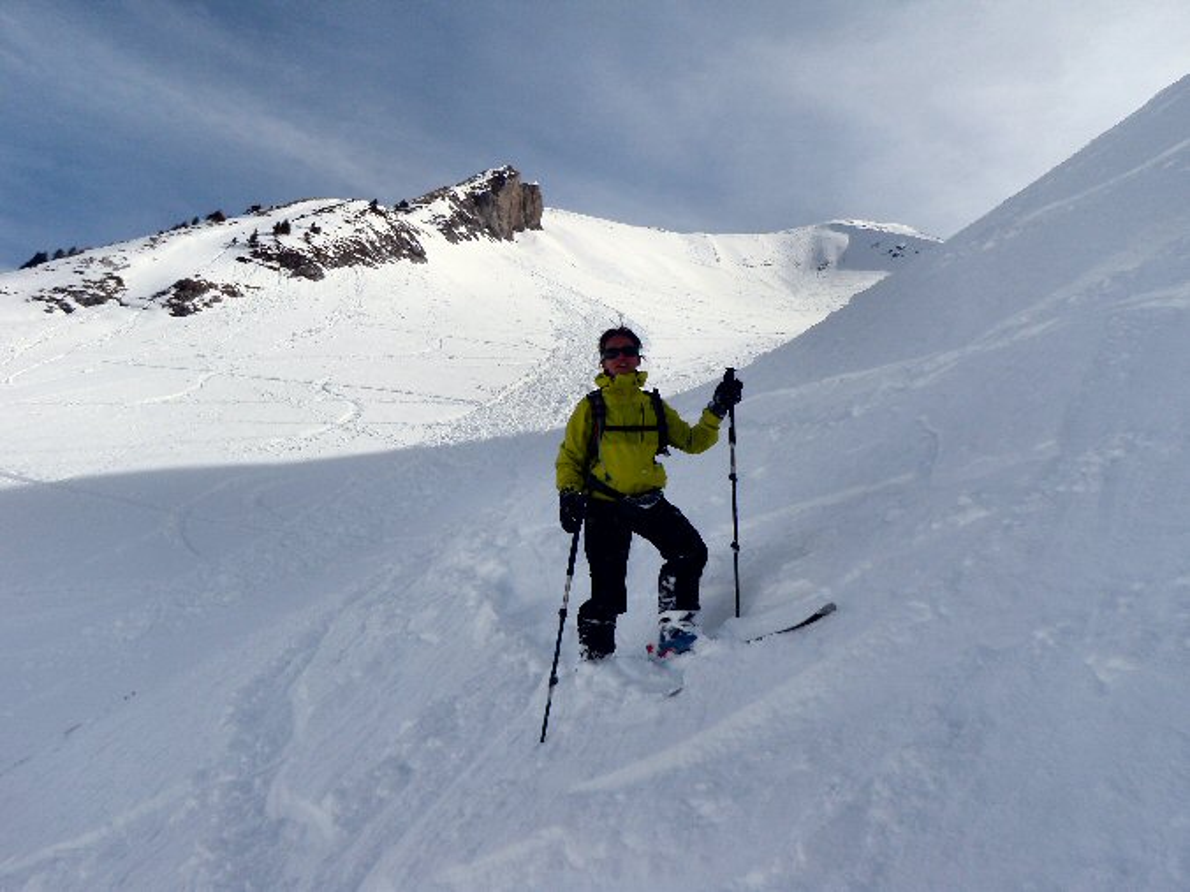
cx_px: 595
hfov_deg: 63.4
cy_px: 446
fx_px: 963
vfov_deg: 49.7
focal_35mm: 28
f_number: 5
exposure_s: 1/640
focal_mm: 5
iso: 50
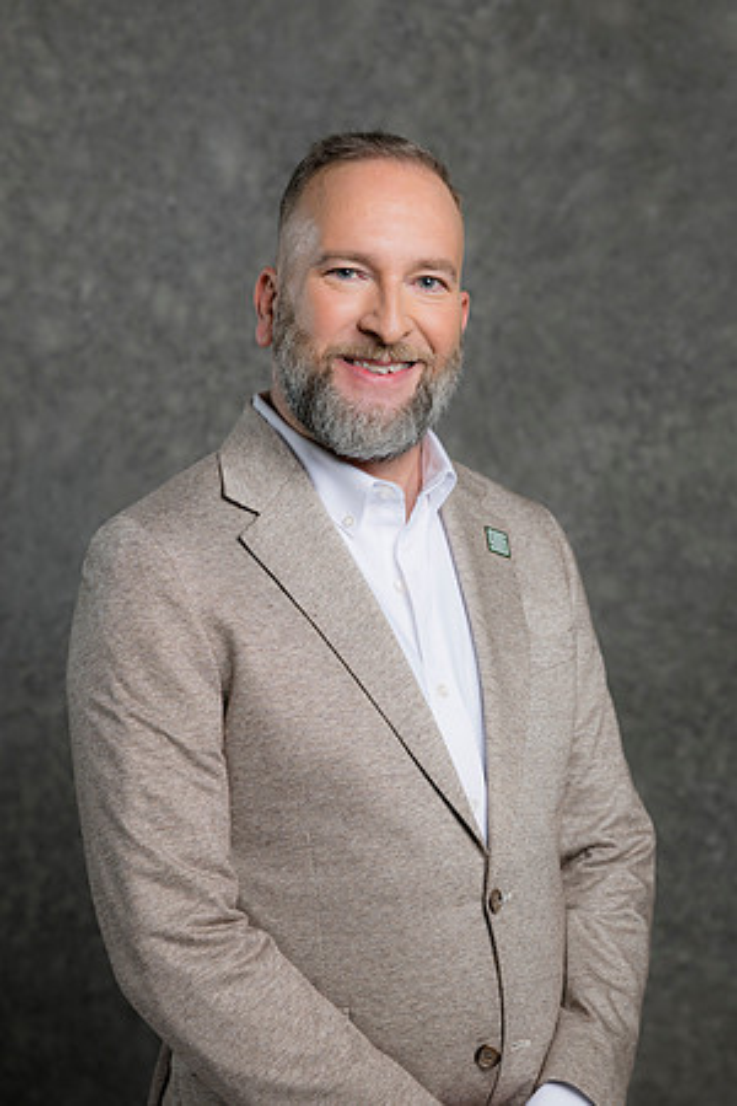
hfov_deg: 16.1
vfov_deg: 23.9
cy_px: 553
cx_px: 368
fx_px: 2610
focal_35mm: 85
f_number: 5
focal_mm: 85
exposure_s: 1/200
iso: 125
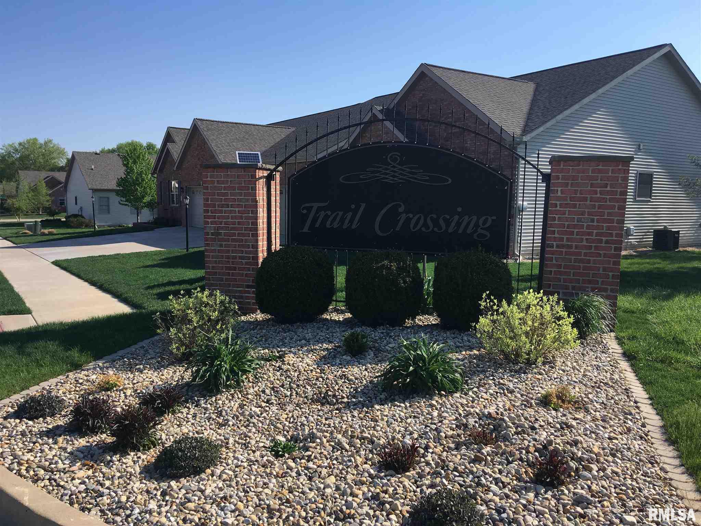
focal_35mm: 29
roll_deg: +0.5
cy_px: 263
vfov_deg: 48.2
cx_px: 350
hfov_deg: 61.7
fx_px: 587
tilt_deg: -5.3
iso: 25
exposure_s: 1/1374
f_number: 2.2
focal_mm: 4.15
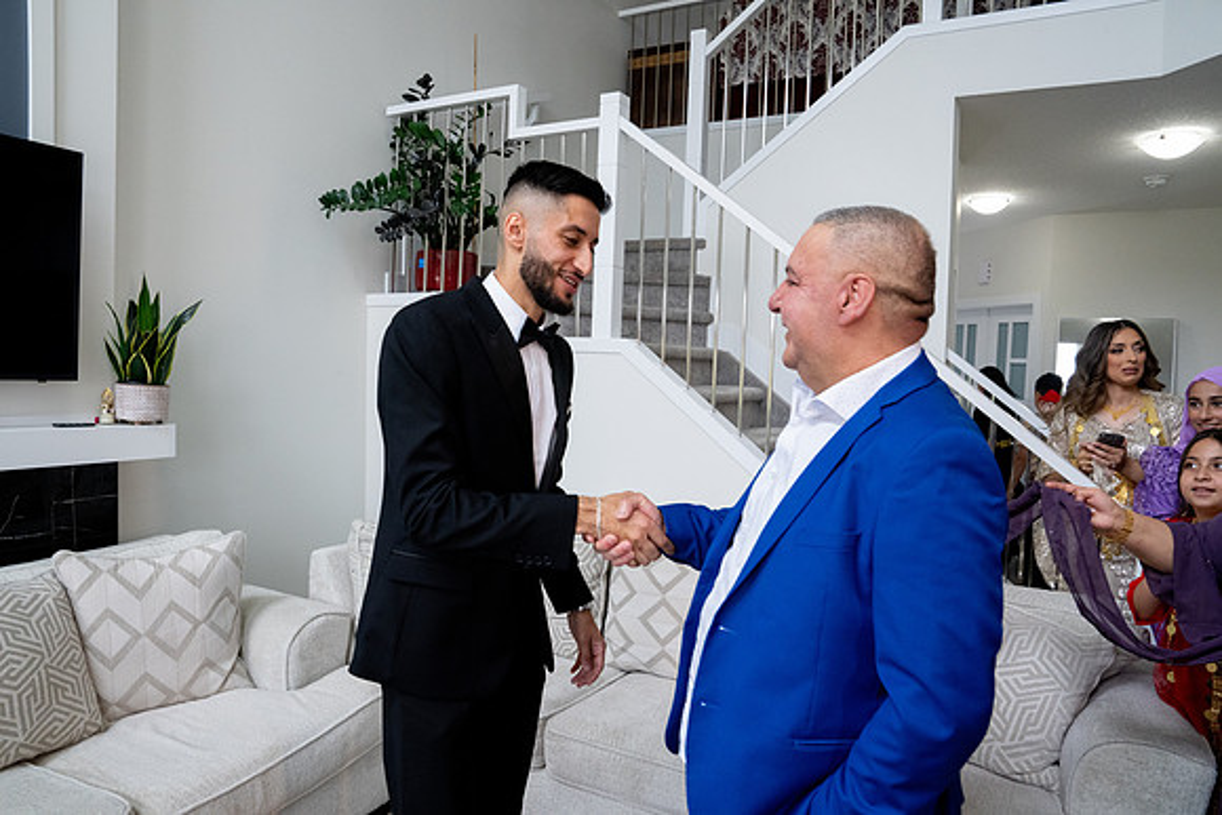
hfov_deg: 73.7
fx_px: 815
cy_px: 408
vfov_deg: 53.2
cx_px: 611
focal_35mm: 24
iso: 4000
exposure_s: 1/160
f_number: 9
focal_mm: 24
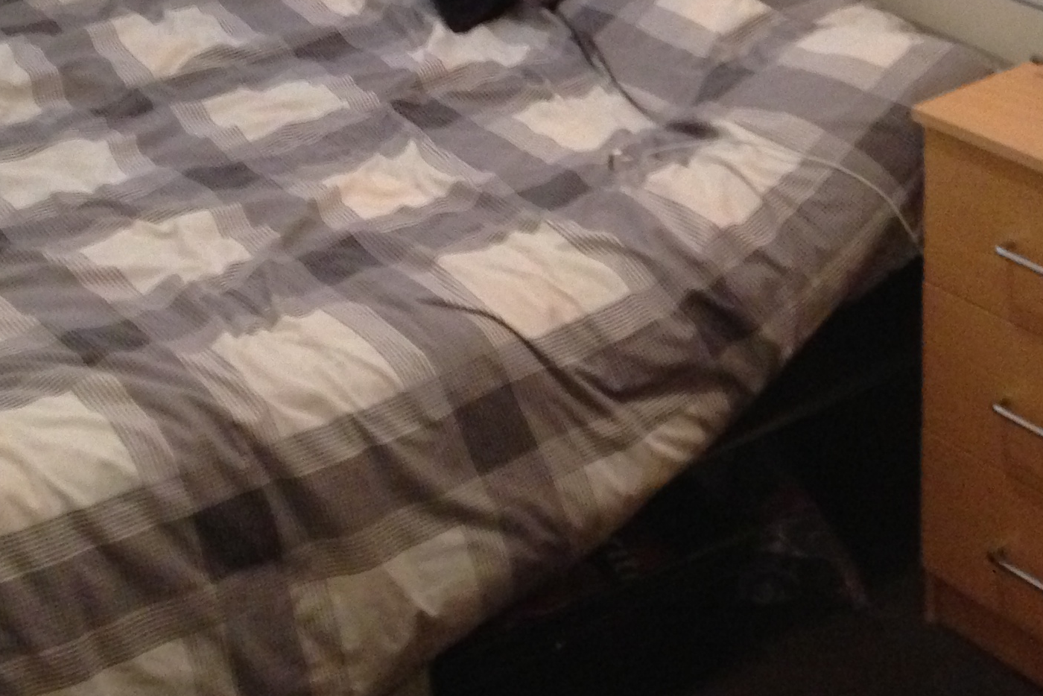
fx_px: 2318
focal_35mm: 80
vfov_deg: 16.9
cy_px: 84
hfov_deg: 25.3
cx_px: 637
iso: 500
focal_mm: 4.13
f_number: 2.4
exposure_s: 1/15
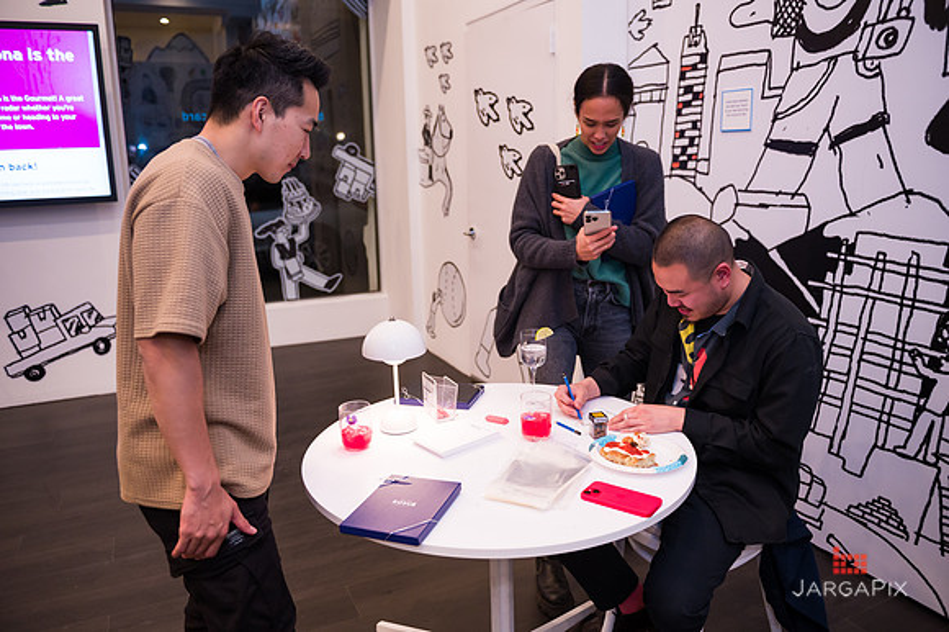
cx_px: 474
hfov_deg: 69.4
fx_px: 685
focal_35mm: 26
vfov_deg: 49.5
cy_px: 316
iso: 1600
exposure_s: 1/200
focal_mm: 26
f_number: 3.2
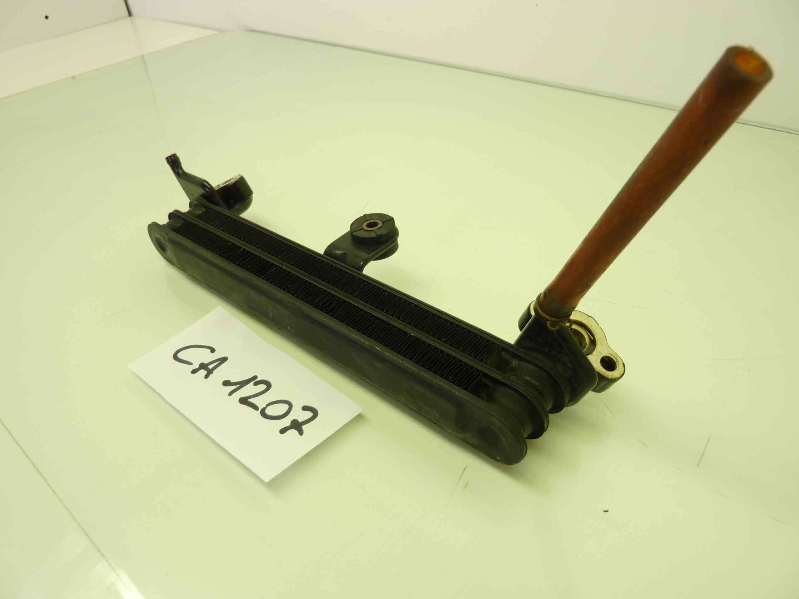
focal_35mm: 25
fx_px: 577
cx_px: 400
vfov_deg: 54.9
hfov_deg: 69.4
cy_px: 300
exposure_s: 1/30
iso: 80
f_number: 3.3
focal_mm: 4.1
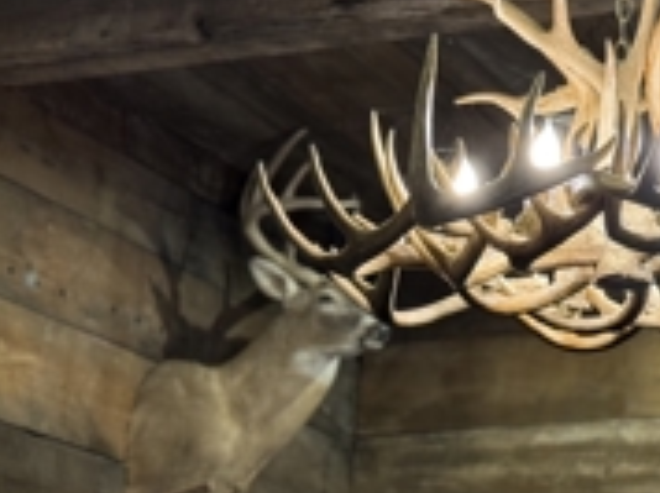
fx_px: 2056
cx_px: 690
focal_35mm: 108
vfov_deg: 13.7
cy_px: 193
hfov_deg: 17.7
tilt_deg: +18.7
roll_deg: +0.0
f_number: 1.78
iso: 100
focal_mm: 6.76
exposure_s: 1/60
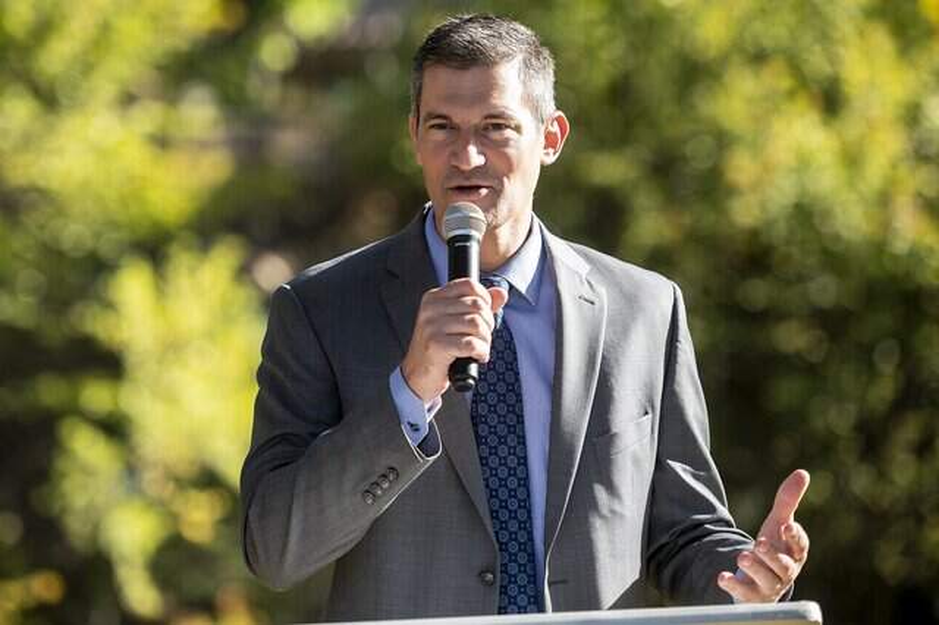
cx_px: 470
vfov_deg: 9.1
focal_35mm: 150
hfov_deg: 13.7
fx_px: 3910
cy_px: 312
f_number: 3.2
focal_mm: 150
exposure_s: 1/640
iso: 100
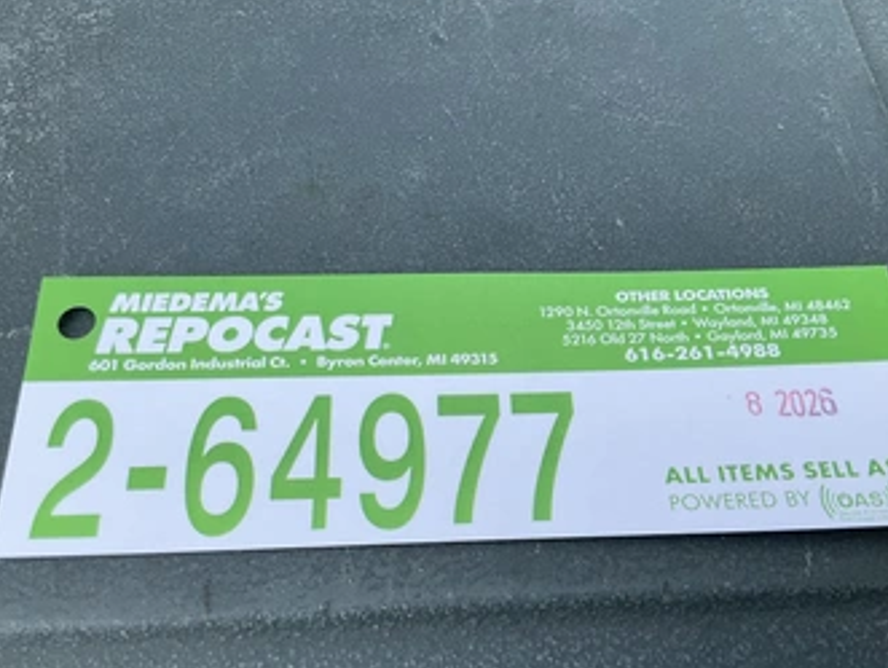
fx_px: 899
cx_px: 467
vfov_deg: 40.7
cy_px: 386
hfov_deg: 52.6
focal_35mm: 35
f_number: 1.8
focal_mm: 3
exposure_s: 1/1490
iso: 25
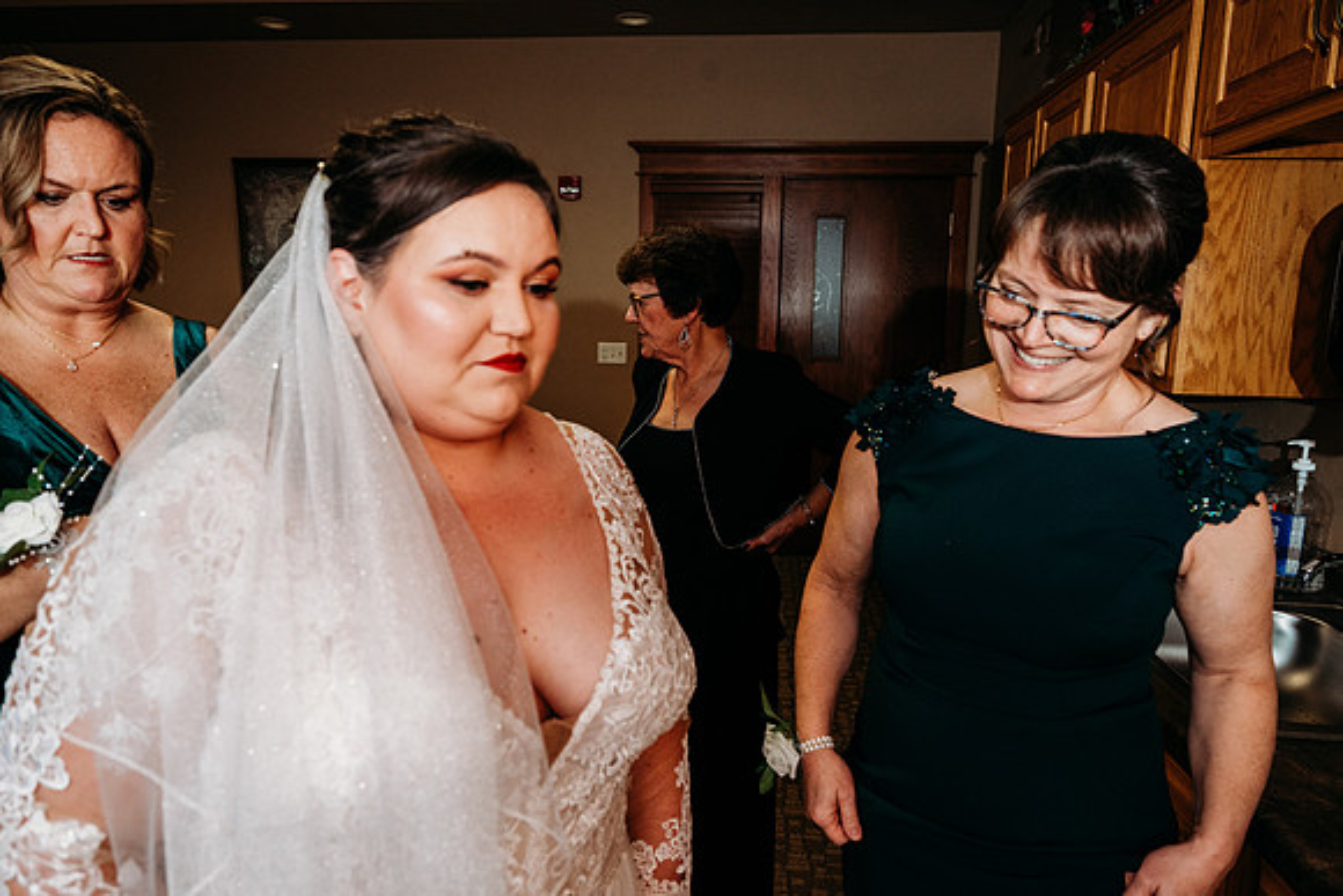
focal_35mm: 24
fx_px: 896
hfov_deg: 73.7
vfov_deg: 53.2
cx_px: 672
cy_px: 448
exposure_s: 1/200
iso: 1250
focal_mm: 24
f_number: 4.5
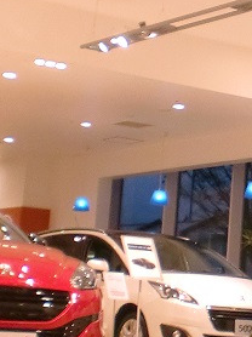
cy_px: 95
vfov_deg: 15.6
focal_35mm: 126
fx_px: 1225
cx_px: 357
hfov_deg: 11.3
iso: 320
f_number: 3.1
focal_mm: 6.3
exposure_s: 1/60
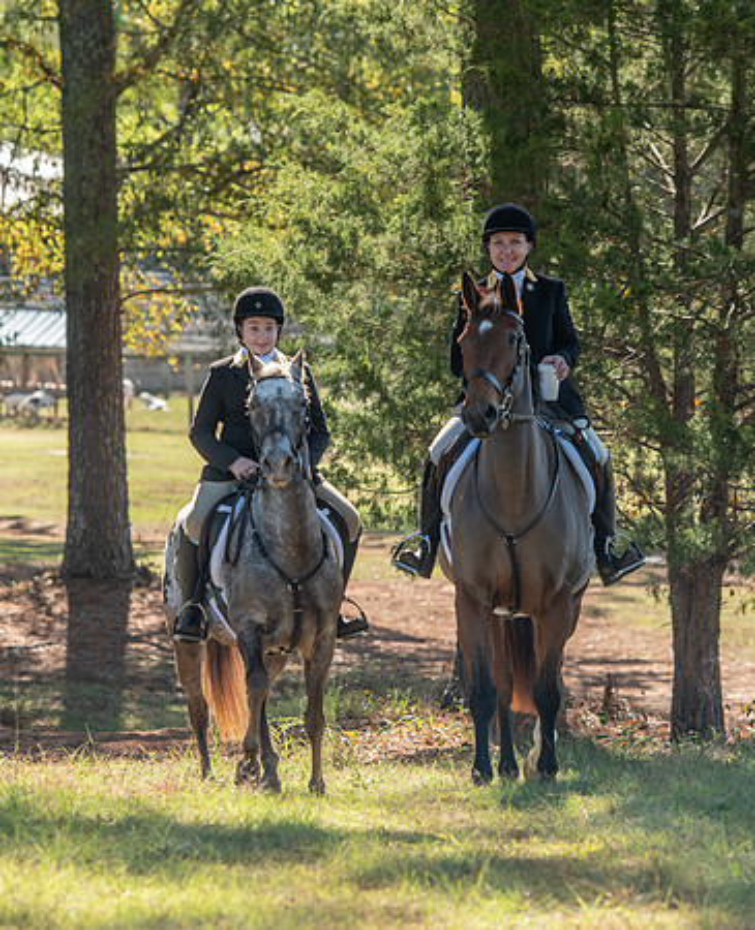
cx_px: 429
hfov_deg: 8.2
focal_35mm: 191
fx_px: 5295
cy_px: 508
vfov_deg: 10.0
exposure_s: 1/320
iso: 280
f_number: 4
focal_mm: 125
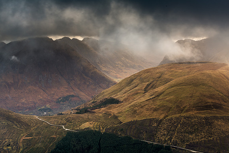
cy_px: 76
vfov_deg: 18.2
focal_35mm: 75
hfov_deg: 27.0
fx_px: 477
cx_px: 114
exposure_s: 1/6
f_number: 14
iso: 64
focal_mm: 75
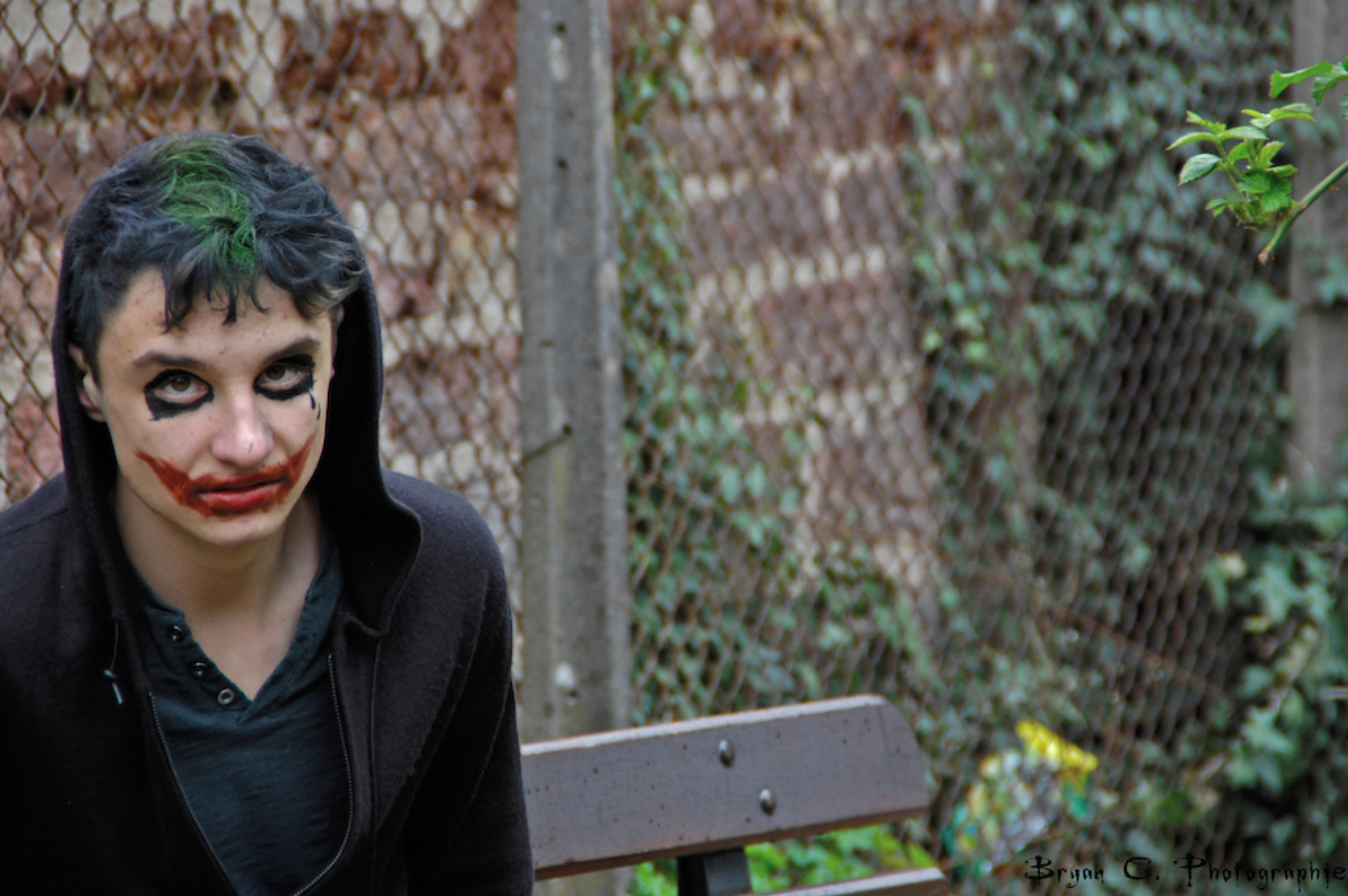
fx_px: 11224
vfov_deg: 4.6
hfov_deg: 6.9
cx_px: 674
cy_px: 448
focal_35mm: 300
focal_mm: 200
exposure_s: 1/125
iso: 450
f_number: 6.3
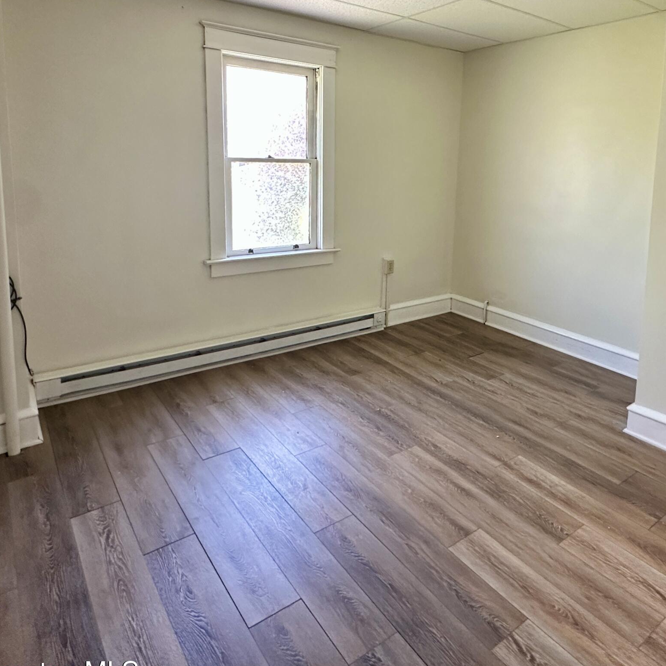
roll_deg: -1.8
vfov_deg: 63.7
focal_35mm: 24
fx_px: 522
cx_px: 383
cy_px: 232
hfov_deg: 64.7
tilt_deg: -5.5
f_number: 2.2
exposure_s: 1/99
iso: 250
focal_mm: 2.22
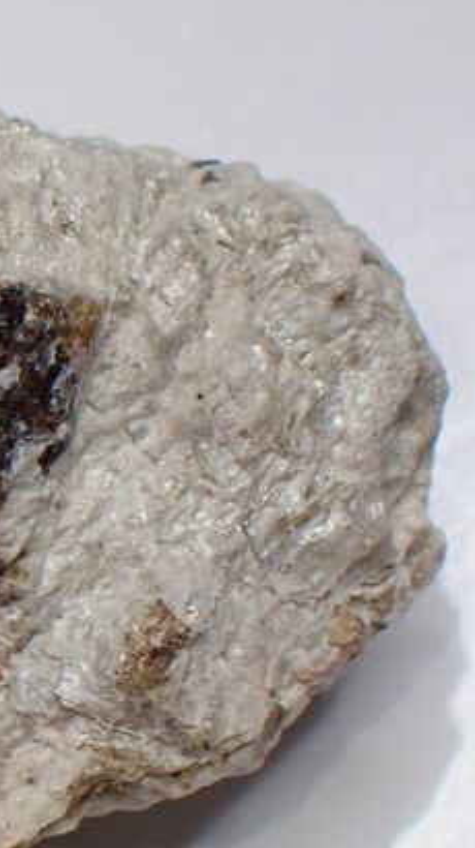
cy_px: 467
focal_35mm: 266
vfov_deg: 8.1
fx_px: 5968
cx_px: -537
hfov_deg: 4.5
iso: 640
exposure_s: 1/400
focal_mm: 18
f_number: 4.9
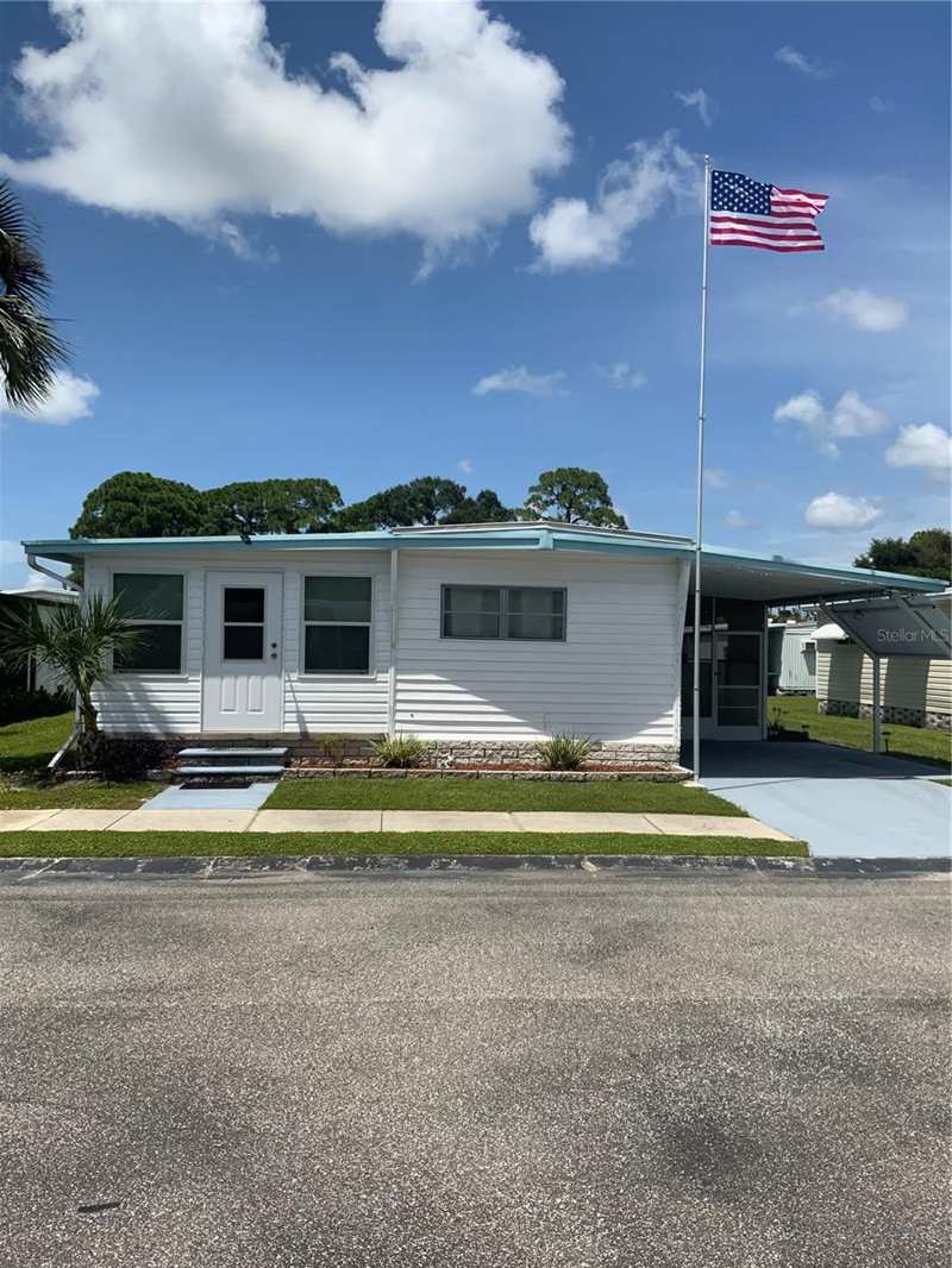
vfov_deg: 61.6
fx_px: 1063
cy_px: 634
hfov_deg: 48.2
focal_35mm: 29
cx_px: 476
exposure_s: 1/3322
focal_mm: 3
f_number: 1.8
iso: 20
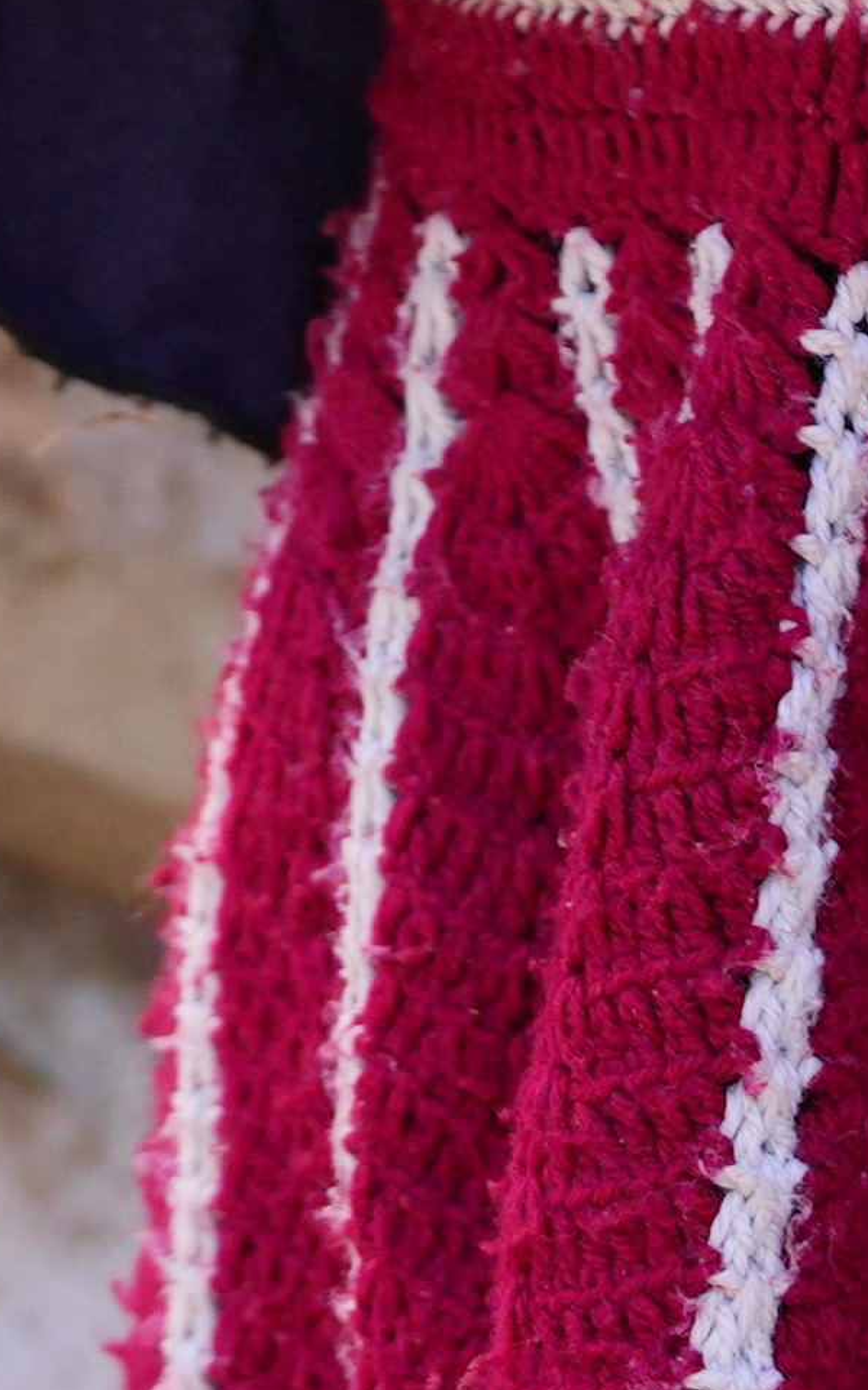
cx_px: -368
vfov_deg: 6.8
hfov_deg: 4.4
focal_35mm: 298
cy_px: -1386
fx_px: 11284
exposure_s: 1/160
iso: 125
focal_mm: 40
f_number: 4
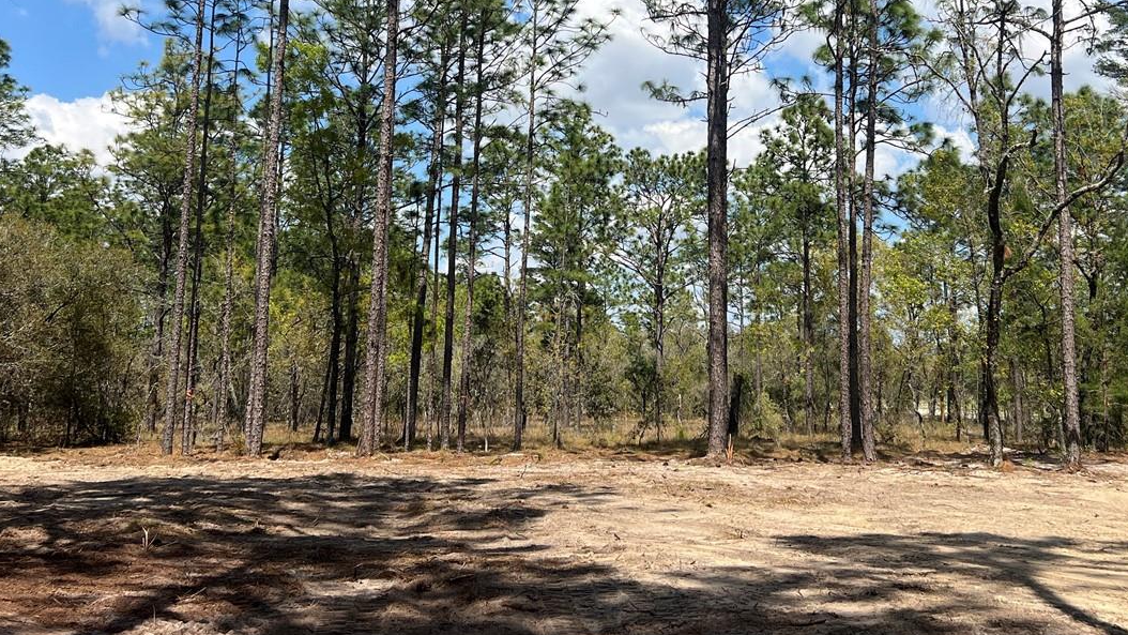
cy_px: 141
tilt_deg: +9.9
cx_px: 645
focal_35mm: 43
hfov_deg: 47.2
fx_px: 1286
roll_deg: -0.4
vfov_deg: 27.3
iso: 50
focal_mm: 5.7
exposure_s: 1/3968
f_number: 1.5
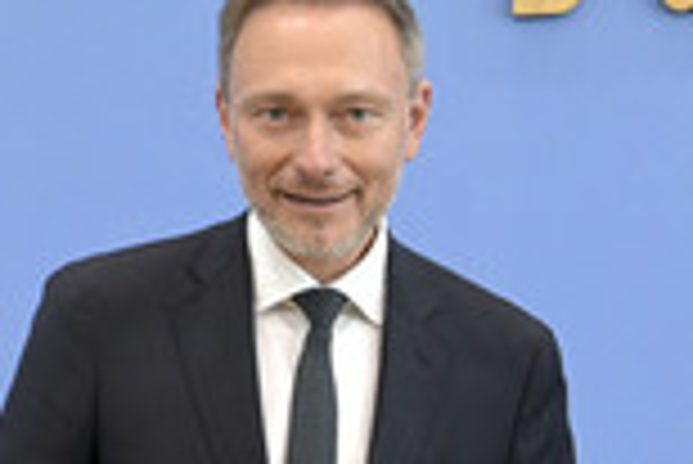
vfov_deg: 12.1
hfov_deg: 17.5
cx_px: -137
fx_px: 2139
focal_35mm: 111
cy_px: 527
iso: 3200
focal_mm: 38
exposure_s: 1/400
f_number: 5.6
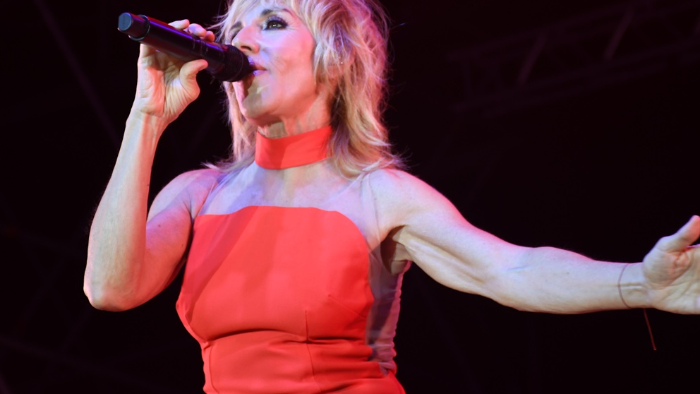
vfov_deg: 6.3
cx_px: 343
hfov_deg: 11.2
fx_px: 3564
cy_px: 100
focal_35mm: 192
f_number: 5.3
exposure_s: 1/100
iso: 640
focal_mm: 95
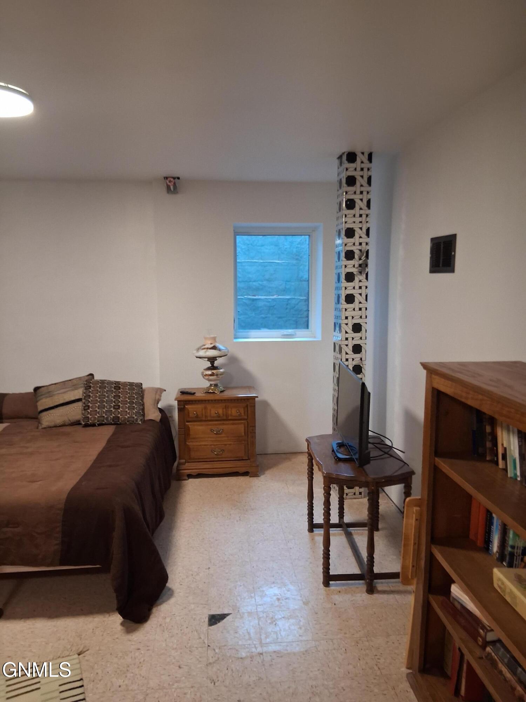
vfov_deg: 67.3
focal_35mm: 26
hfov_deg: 53.1
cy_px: 351
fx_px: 527
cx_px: 263
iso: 500
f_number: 1.8
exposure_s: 1/50
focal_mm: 3.98
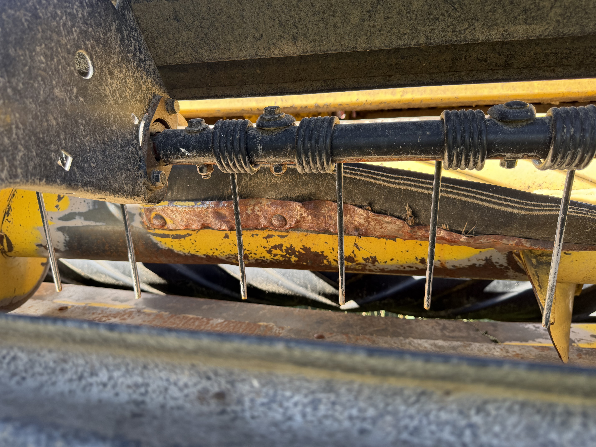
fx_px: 413
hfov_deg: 71.6
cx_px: 298
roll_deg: +0.5
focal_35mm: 24
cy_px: 224
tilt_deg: -4.2
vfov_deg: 56.8
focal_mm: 6.76
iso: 80
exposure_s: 1/176
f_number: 1.78
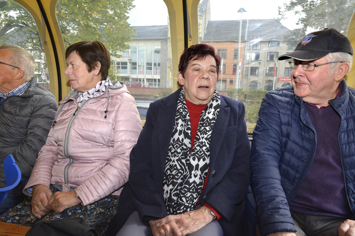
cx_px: 178
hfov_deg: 73.7
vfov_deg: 53.1
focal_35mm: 24
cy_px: 118
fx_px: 237
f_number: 13
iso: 1600
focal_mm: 24
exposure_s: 1/125
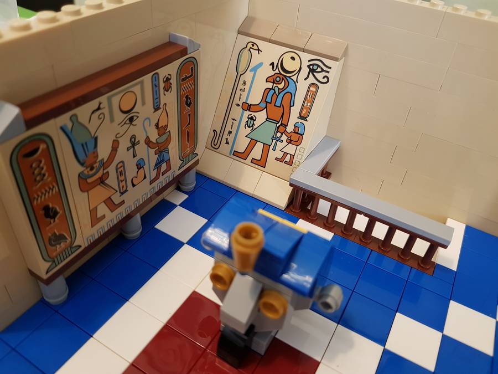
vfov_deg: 53.1
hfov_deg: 67.3
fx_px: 374
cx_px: 249
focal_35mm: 26
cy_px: 187
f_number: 1.7
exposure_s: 1/30
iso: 200
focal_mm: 4.2
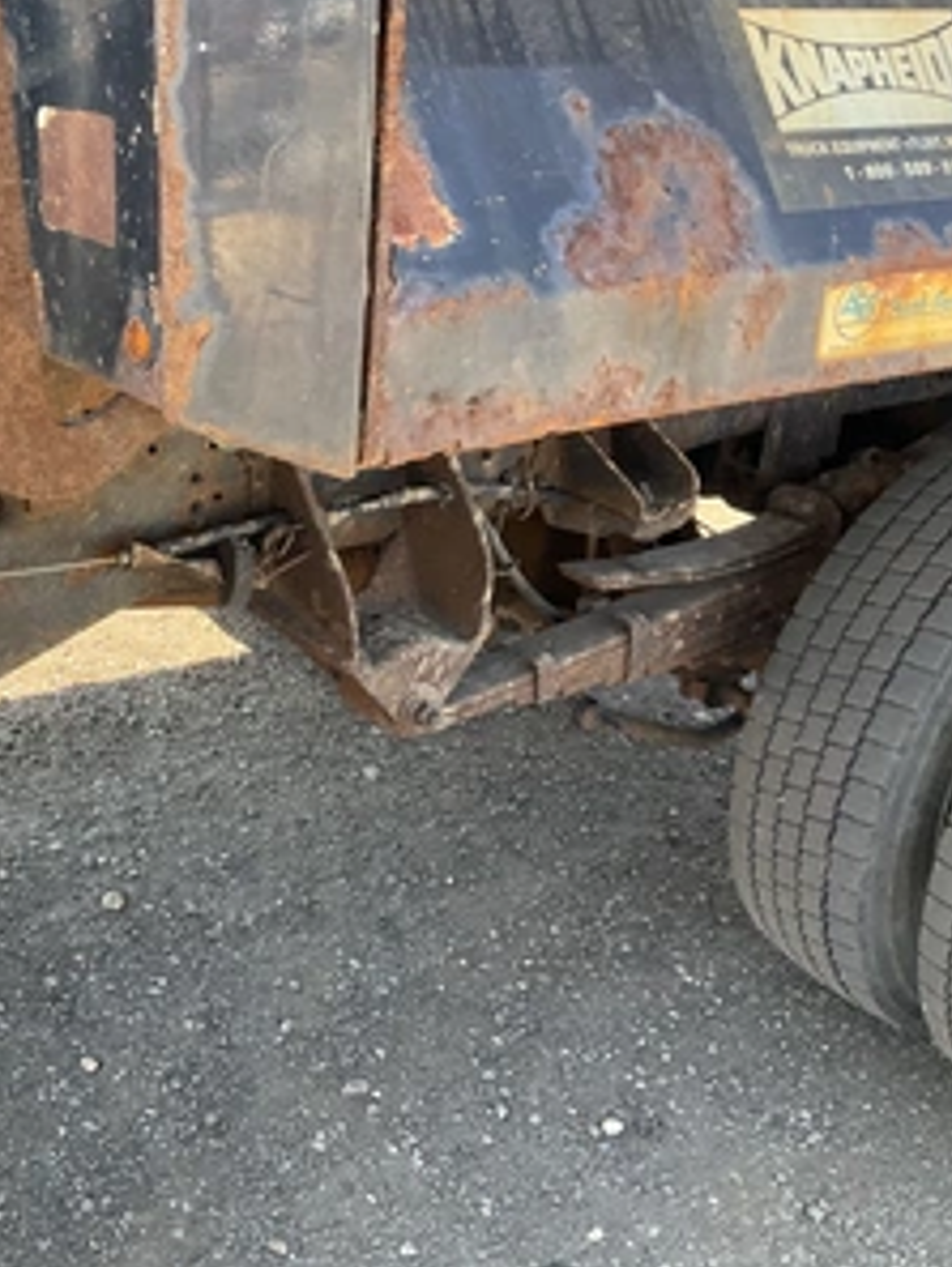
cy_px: 631
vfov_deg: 47.8
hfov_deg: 35.7
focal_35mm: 39
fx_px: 1429
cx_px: 201
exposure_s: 1/172
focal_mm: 3
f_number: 1.8
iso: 32
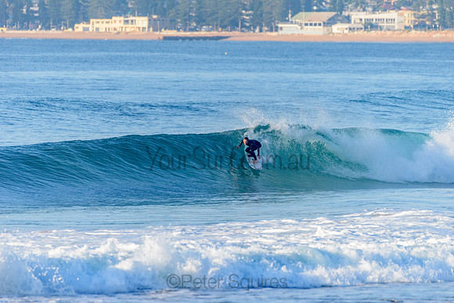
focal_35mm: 500
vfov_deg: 2.8
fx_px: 6307
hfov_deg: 4.1
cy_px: 152
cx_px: 227
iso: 360
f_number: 5.6
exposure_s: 1/2000
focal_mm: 500
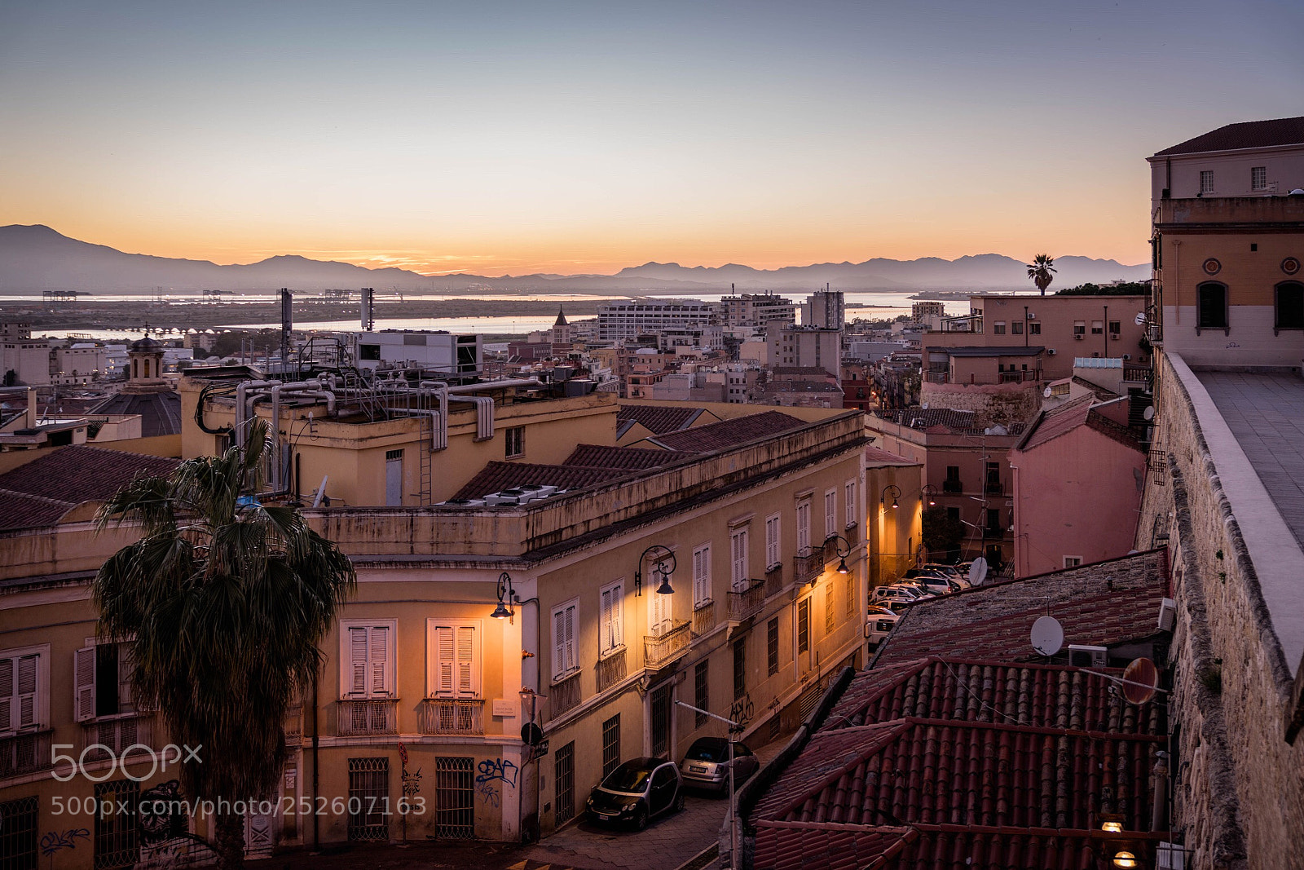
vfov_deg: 36.9
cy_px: 435
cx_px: 652
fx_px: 1304
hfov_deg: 53.1
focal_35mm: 36
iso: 100
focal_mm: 36
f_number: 2.8
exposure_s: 1/40
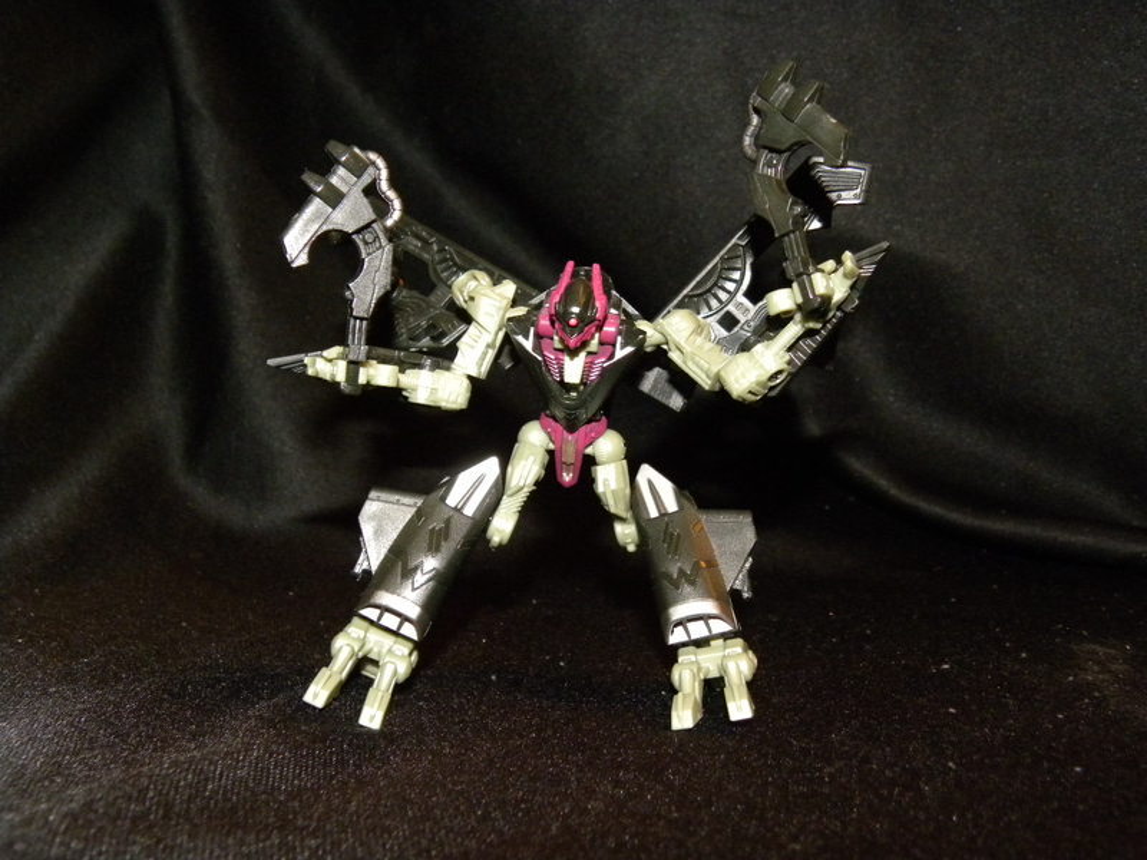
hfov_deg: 55.4
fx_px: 1093
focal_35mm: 33
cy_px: 430
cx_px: 574
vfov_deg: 42.9
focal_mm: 5.9
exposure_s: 1/30
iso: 400
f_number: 2.8
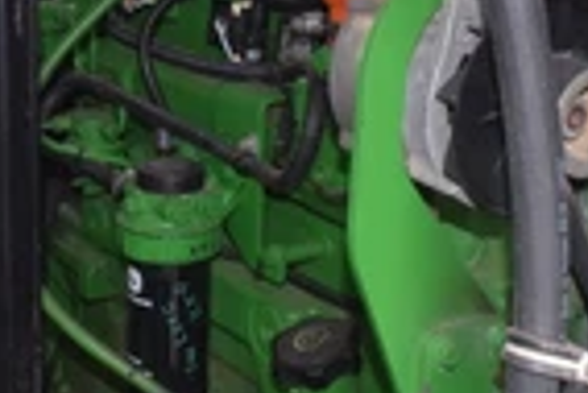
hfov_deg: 26.5
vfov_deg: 18.0
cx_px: 190
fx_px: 1243
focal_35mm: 76
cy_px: 217
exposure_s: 1/100
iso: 800
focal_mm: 18
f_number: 5
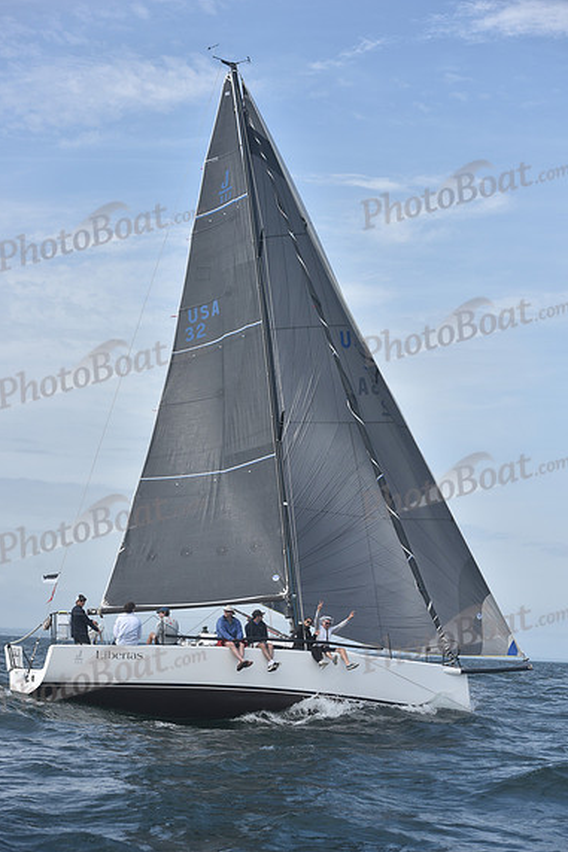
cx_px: 284
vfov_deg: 28.5
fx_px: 1681
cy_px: 427
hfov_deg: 19.2
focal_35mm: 71
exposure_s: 1/1250
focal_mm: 70
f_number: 6.3
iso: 200
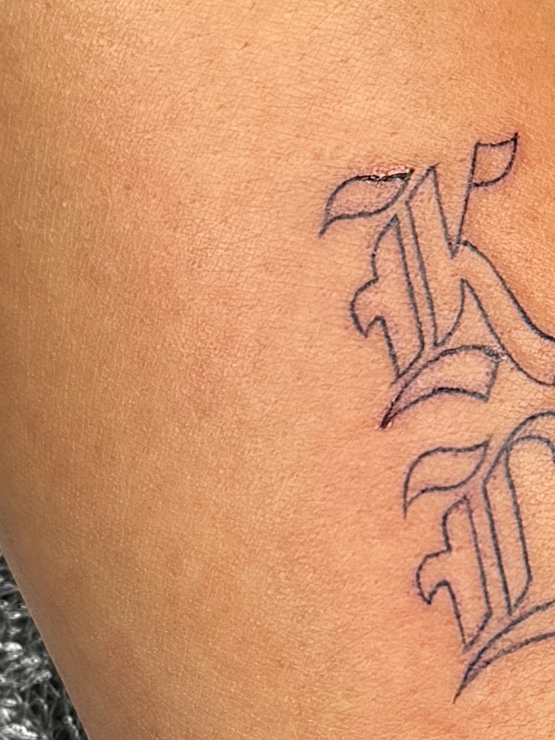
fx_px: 2672
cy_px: 590
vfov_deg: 15.7
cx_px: 477
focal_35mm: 125
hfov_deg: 11.8
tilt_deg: -71.0
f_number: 1.78
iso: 64
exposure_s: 1/120
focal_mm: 6.76
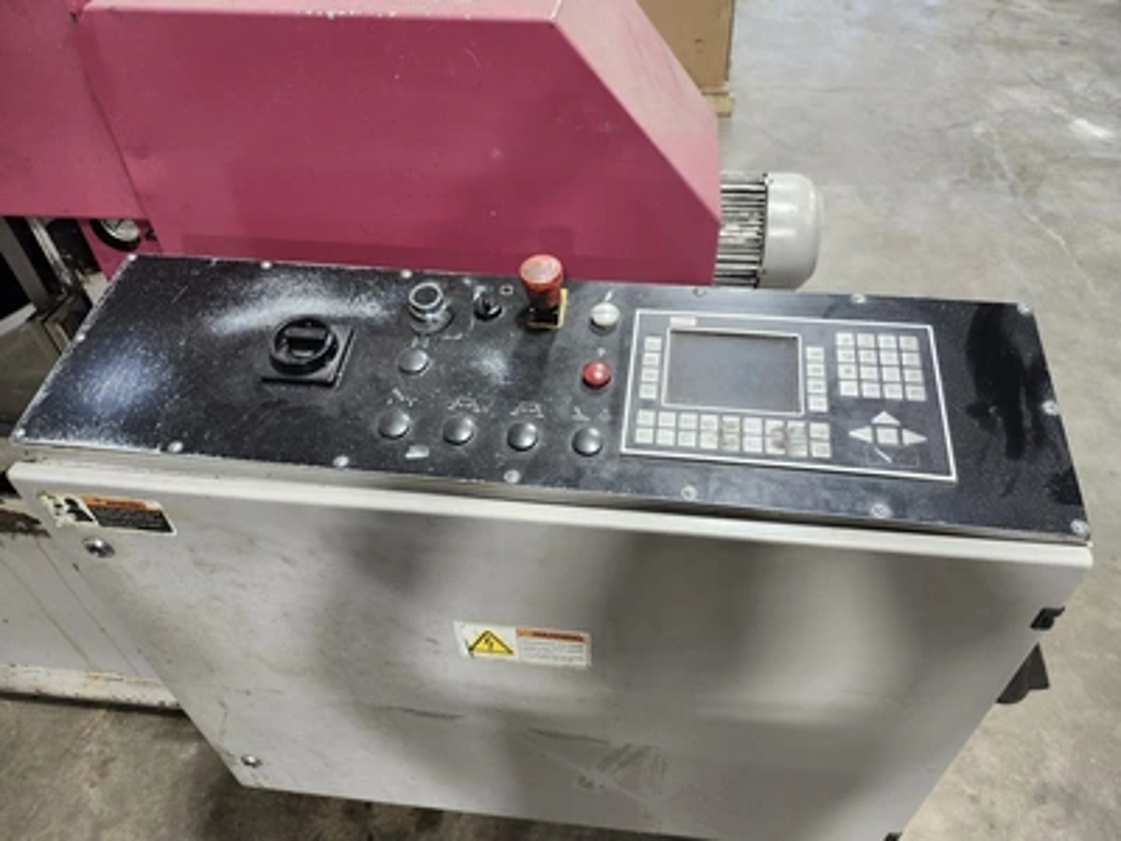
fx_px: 745
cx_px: 560
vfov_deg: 58.9
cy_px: 420
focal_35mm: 23
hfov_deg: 73.9
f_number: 1.8
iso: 640
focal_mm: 5.54
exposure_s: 1/120
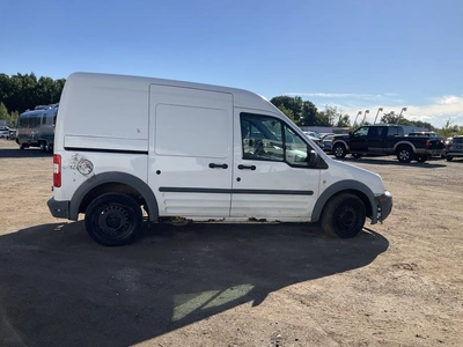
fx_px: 388
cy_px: 174
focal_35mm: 29
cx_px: 232
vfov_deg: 48.2
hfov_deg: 61.7
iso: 25
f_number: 1.8
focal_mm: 3
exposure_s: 1/2320
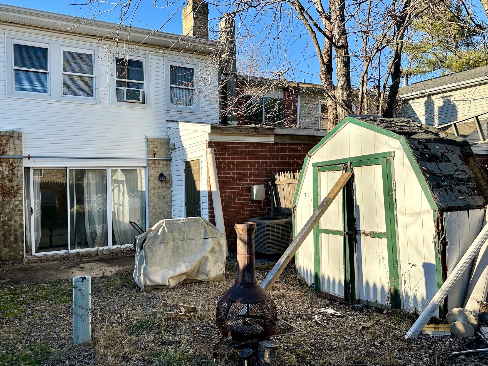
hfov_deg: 63.2
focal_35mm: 28
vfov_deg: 49.8
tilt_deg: +1.0
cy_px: 182
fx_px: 395
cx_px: 214
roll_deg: +1.8
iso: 80
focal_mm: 6.86
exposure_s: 1/1812
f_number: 1.78
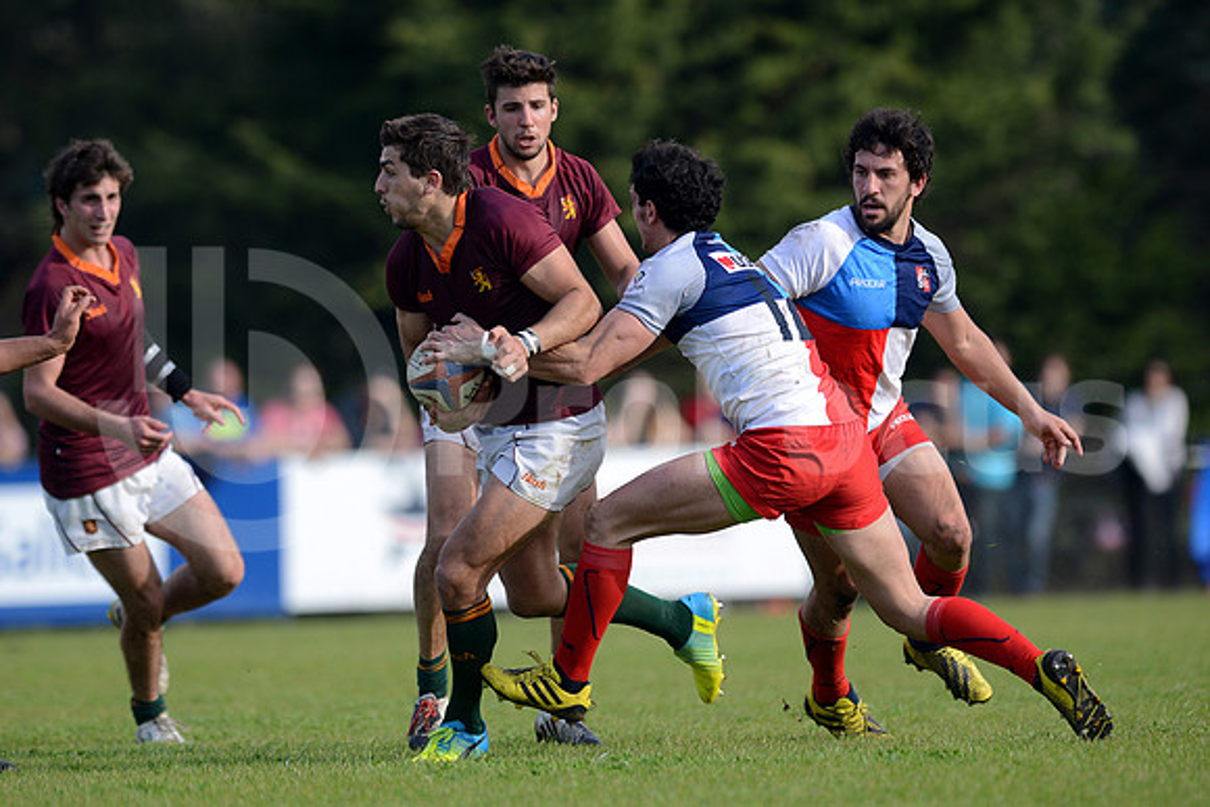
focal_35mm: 420
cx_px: 605
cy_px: 404
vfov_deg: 3.3
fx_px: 14119
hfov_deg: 4.9
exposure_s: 1/1250
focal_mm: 420
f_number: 4
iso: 400
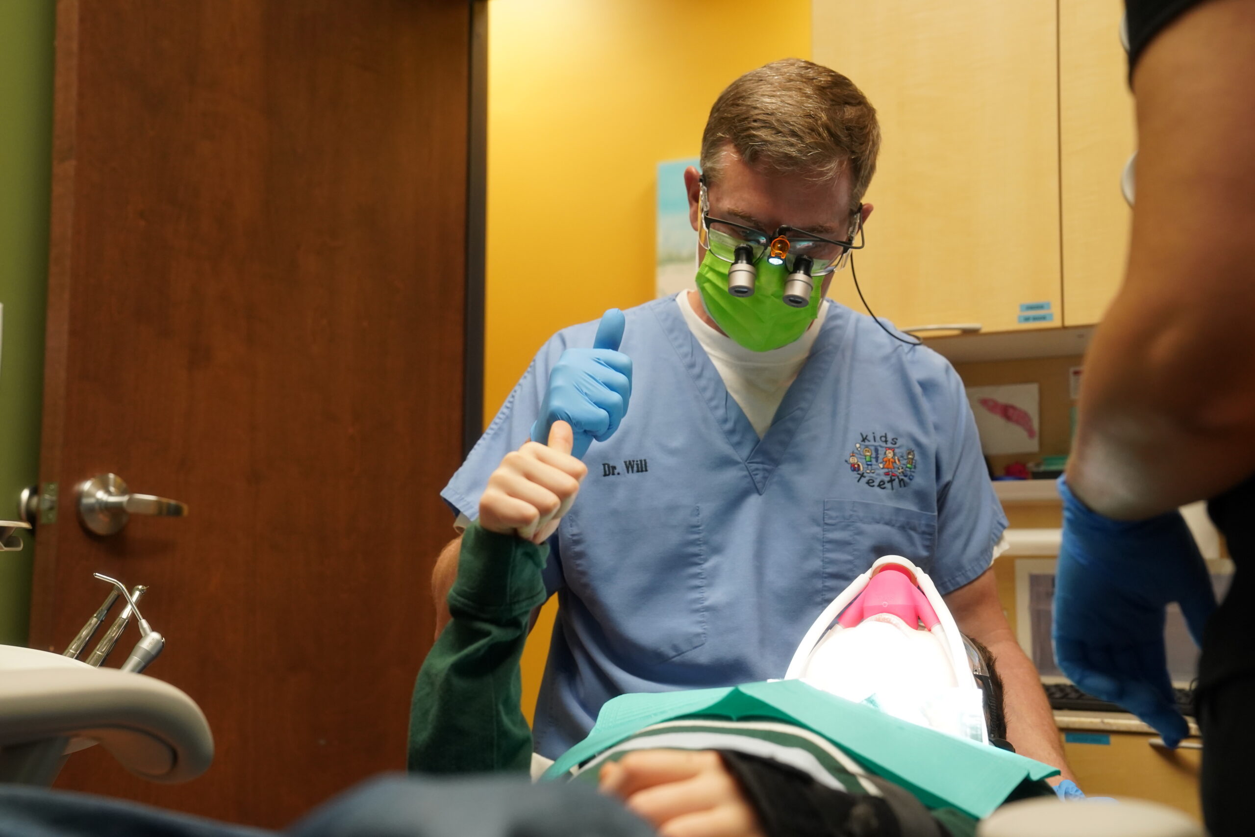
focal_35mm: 45
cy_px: 418
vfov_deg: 29.9
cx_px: 628
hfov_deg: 43.6
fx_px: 1569
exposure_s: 1/125
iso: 2000
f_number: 4.5
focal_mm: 45
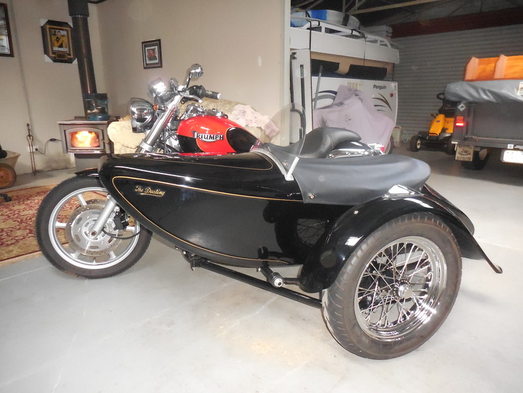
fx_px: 378
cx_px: 262
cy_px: 196
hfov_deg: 69.4
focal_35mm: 25
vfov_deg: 54.9
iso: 1600
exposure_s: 1/25
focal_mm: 4.5
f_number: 3.7
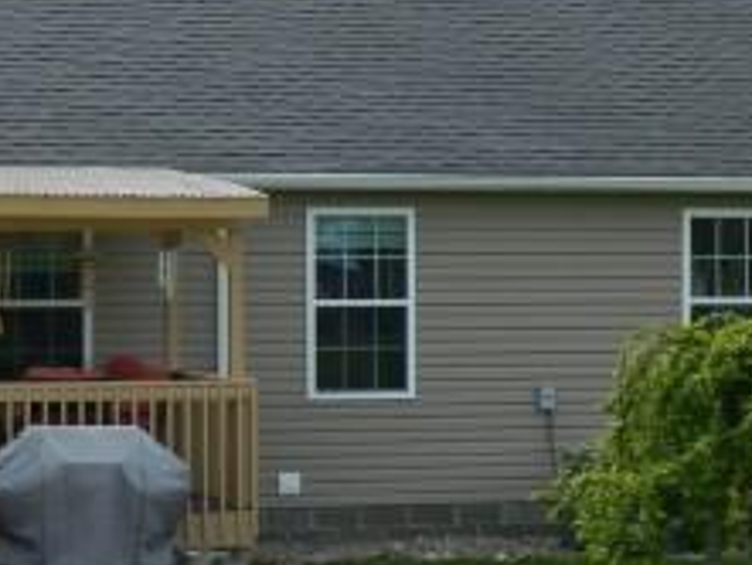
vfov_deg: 10.9
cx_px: 367
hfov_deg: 14.5
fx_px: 2956
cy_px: 334
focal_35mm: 136
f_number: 3.6
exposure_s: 1/640
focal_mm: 8.4
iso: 80
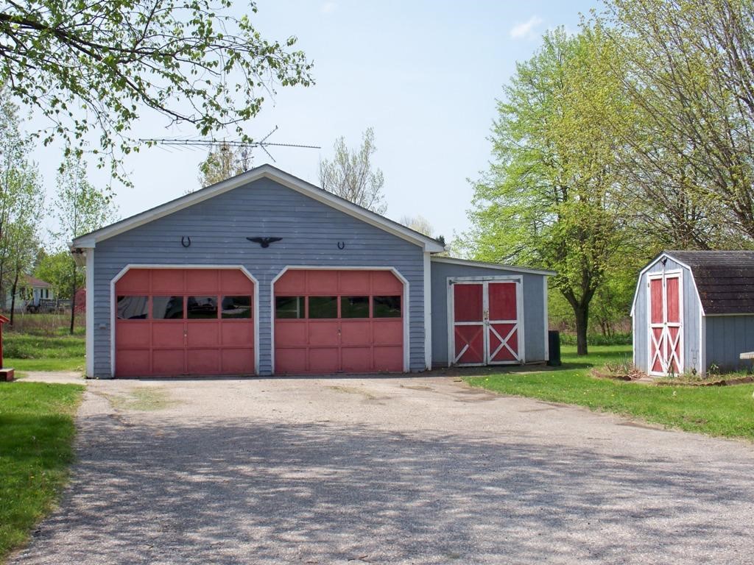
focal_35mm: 46
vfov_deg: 31.5
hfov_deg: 41.2
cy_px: 282
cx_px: 377
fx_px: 1002
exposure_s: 1/320
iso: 80
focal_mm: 9.86
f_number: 5.1
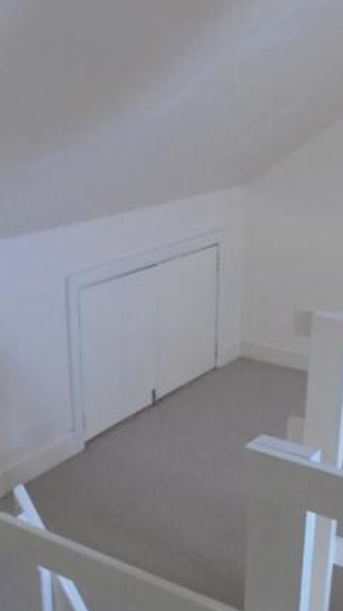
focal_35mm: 44
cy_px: 310
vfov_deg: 46.4
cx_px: 220
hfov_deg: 26.9
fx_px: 713
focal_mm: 5.3
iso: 400
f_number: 3.7
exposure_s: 1/10
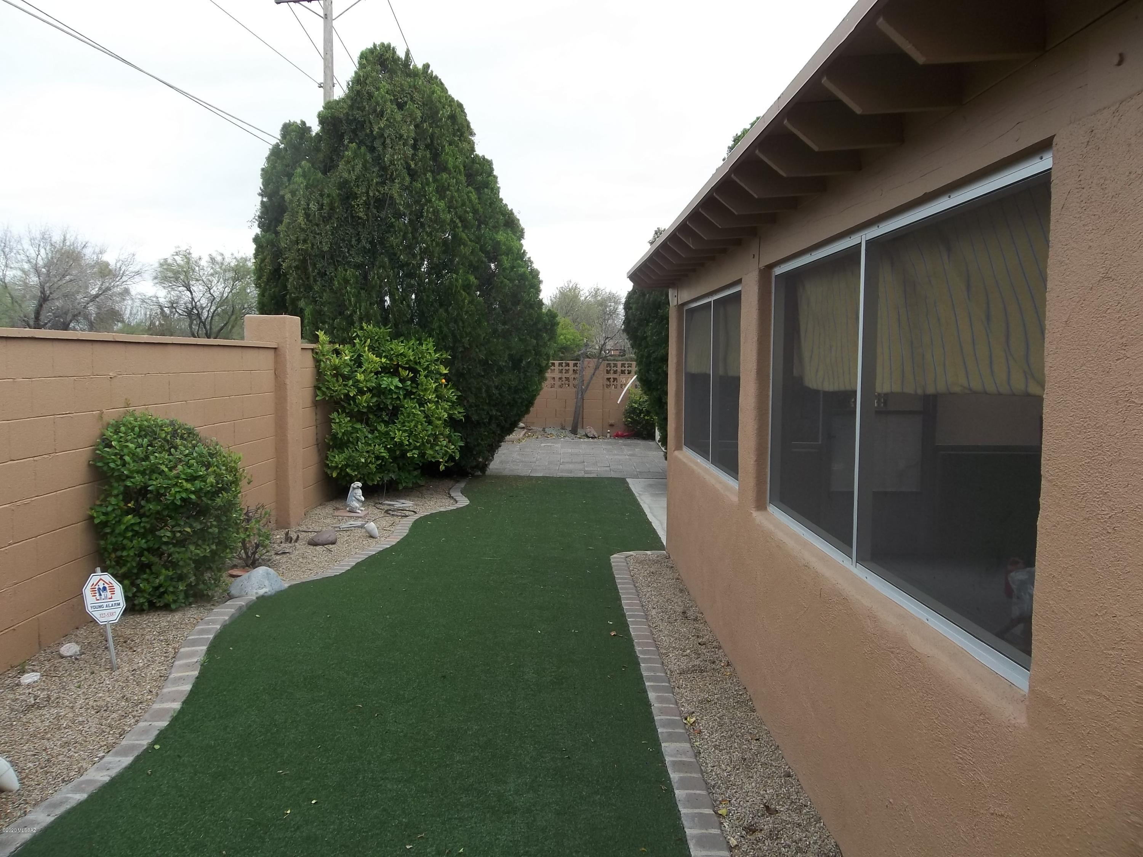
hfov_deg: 65.3
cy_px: 428
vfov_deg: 51.4
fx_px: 892
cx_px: 572
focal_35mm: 27
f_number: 3.5
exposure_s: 1/250
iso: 80
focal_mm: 4.9
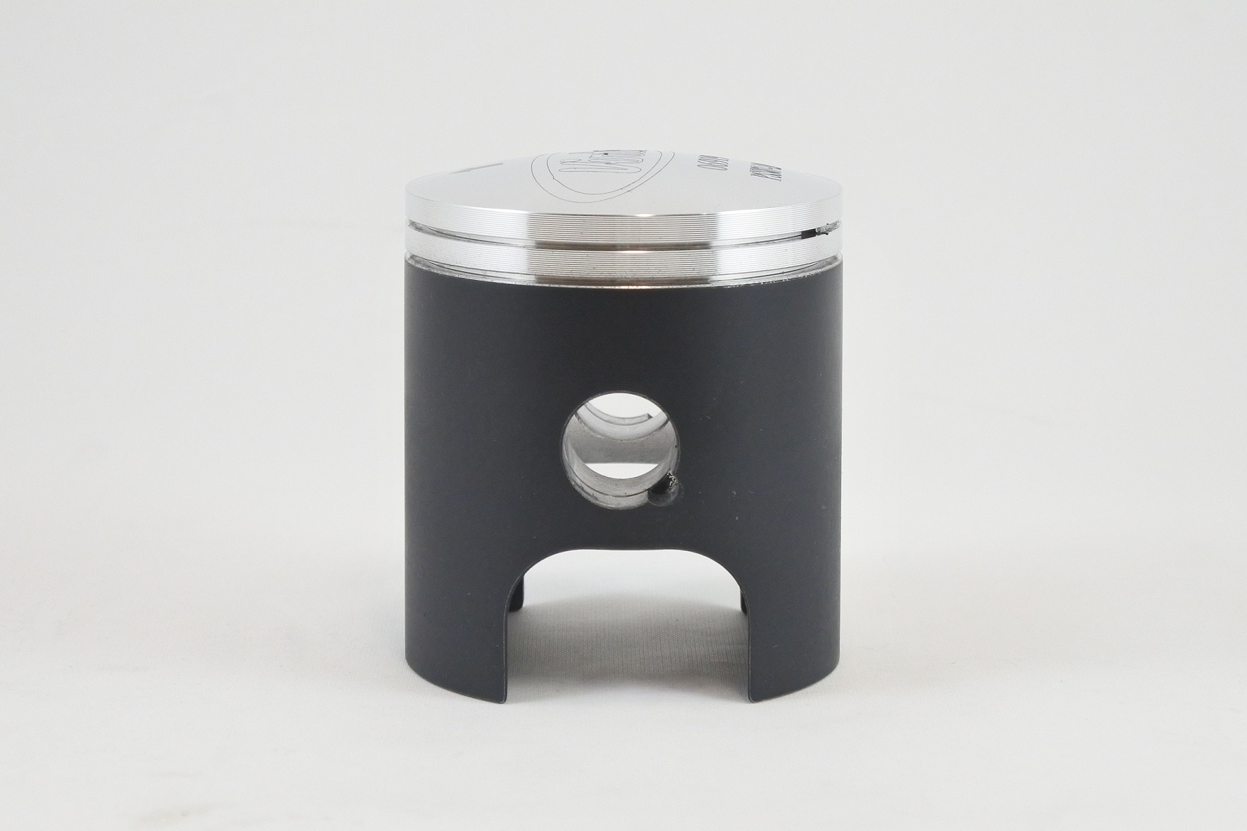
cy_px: 416
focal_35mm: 56
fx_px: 1940
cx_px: 624
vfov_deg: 24.2
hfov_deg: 35.6
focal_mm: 21
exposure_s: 1/125
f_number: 4.8
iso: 560
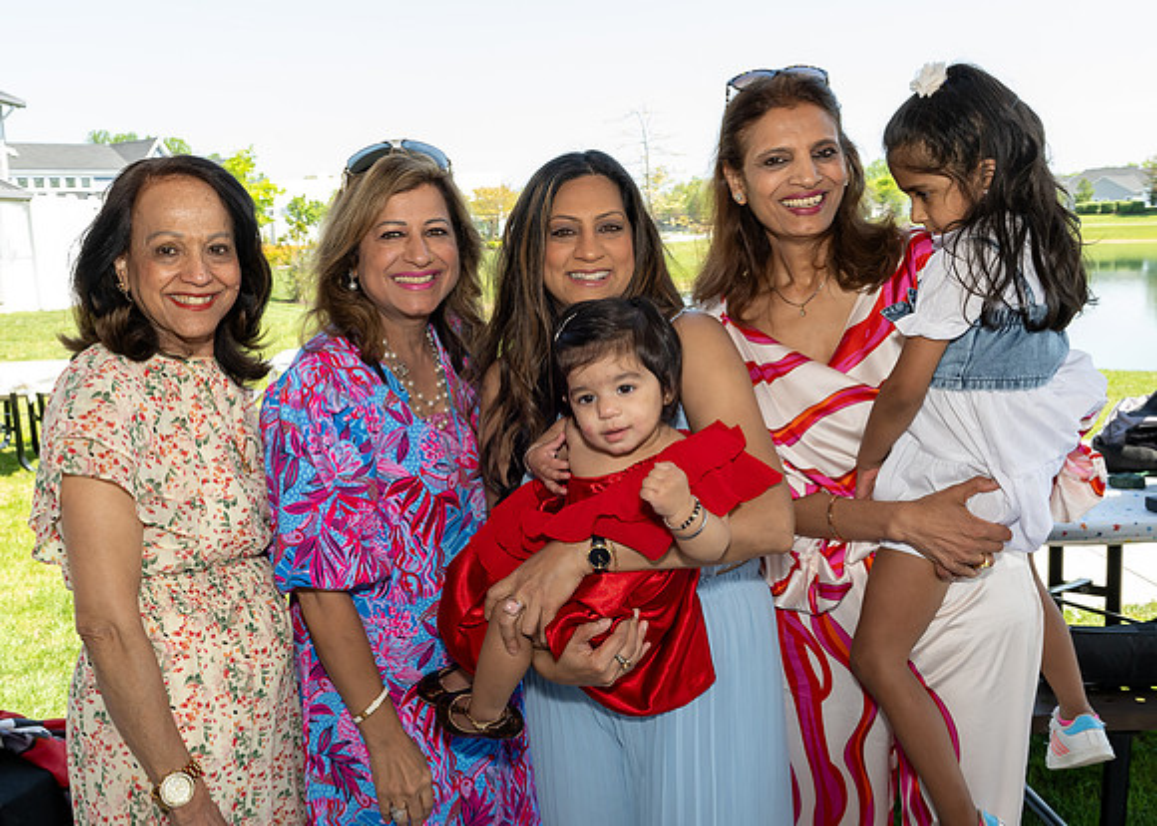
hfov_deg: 49.9
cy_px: 392
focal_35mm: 38
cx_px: 567
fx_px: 1244
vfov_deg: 36.7
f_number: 8
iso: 500
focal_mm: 22
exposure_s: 1/250
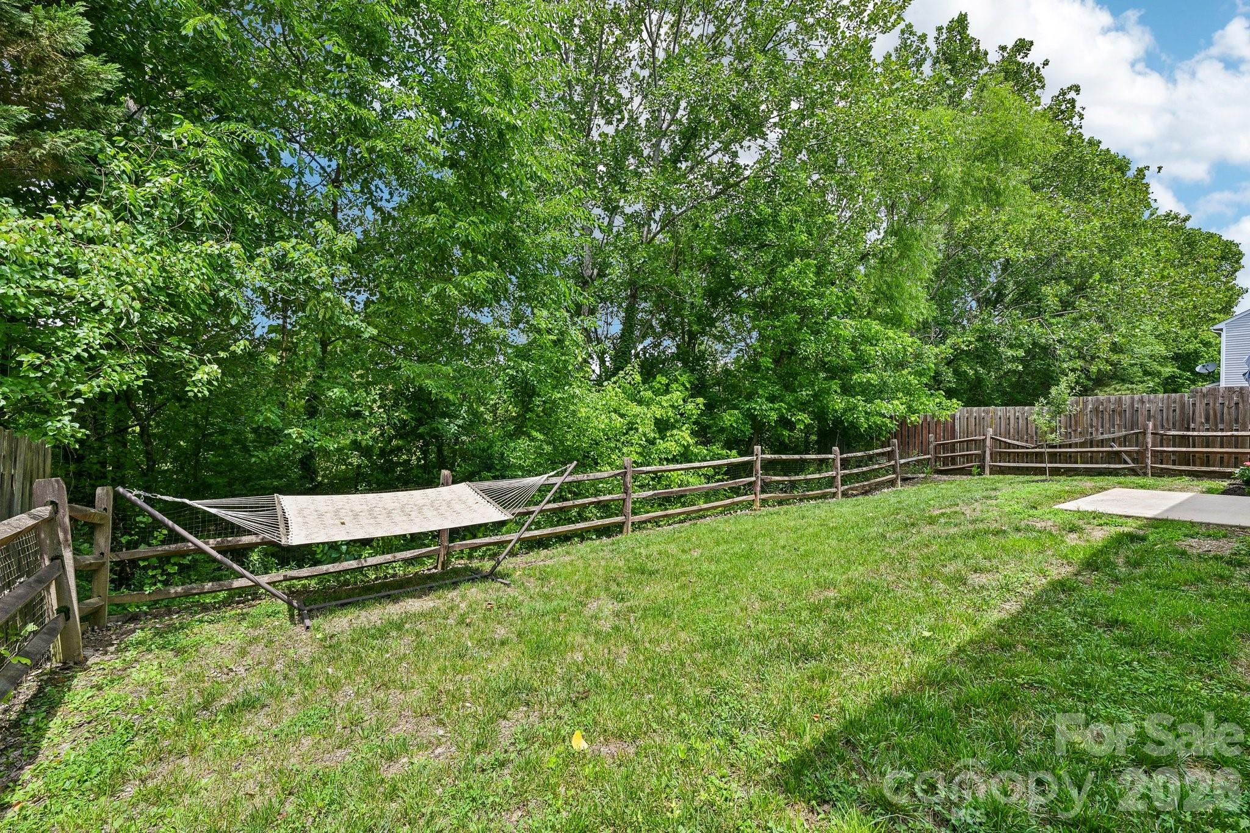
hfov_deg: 104.3
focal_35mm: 14
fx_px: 486
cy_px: 416
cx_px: 625
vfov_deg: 81.2
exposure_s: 1/250
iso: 100
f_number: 8
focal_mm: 14
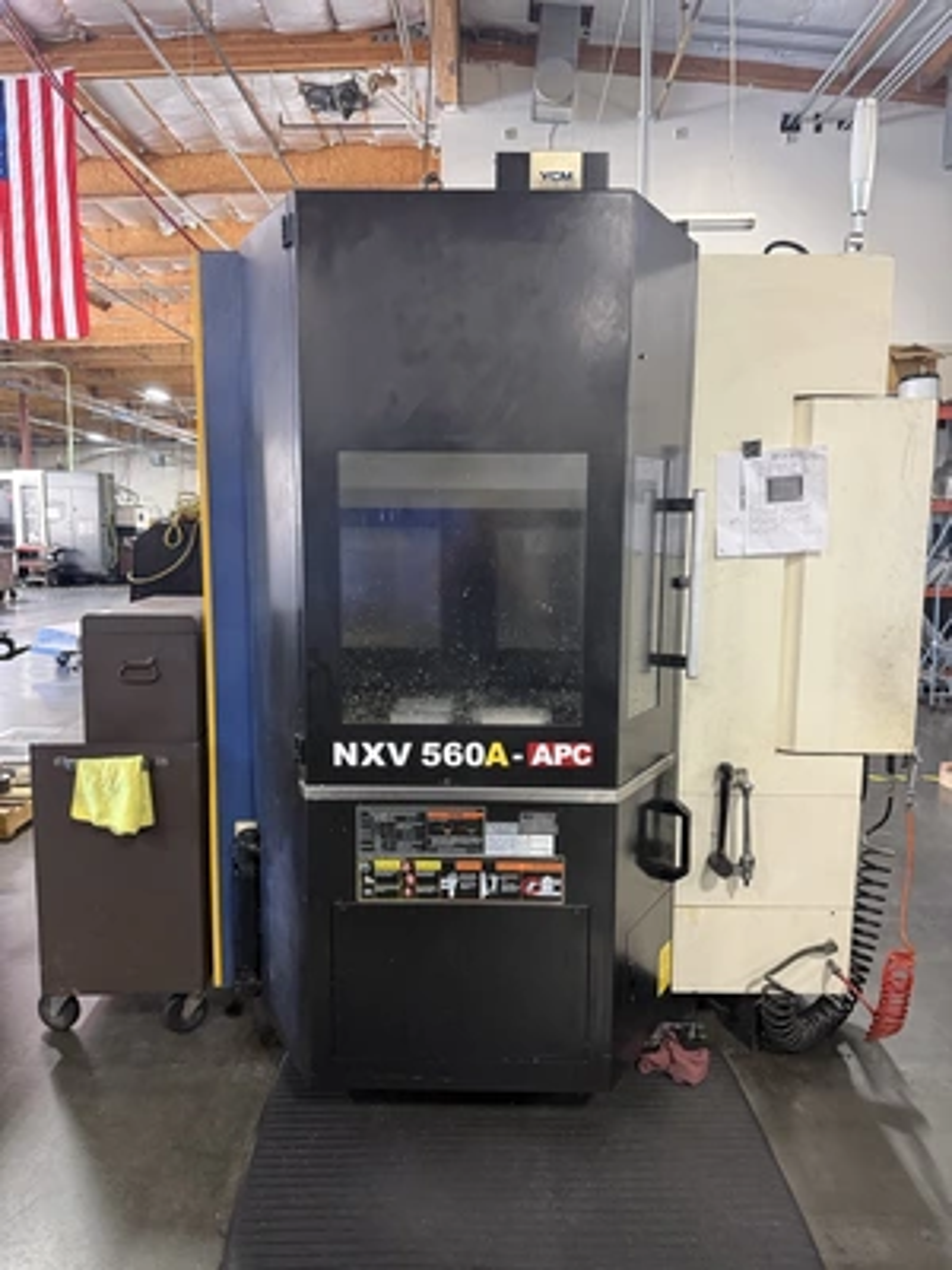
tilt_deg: -5.7
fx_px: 880
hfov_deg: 56.8
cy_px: 635
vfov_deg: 71.6
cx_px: 476
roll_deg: -0.9
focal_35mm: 24
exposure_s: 1/60
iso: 400
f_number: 1.78
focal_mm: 6.76
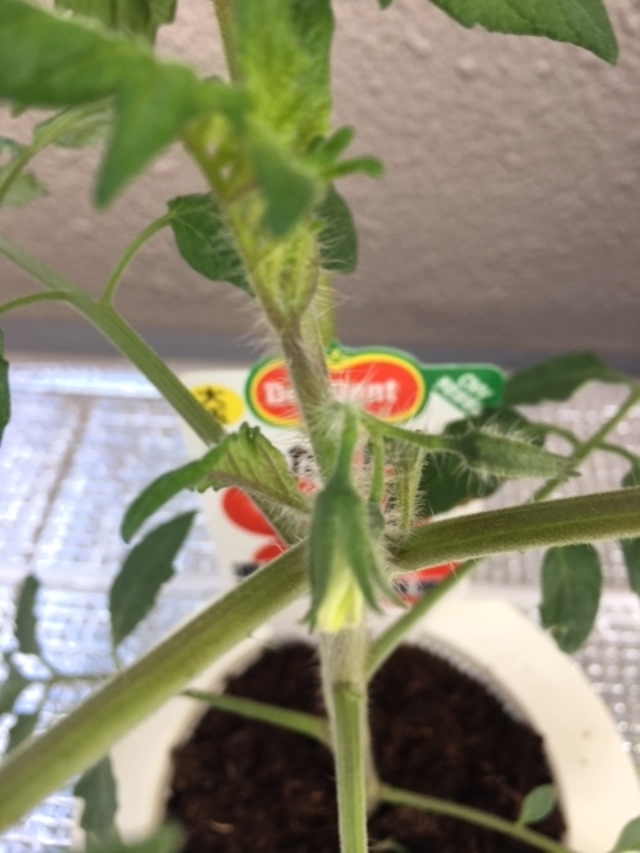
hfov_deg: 48.2
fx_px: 715
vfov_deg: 61.7
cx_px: 320
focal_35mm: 29
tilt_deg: -48.1
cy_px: 426
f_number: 2.2
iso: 25
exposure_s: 1/130
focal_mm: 4.15
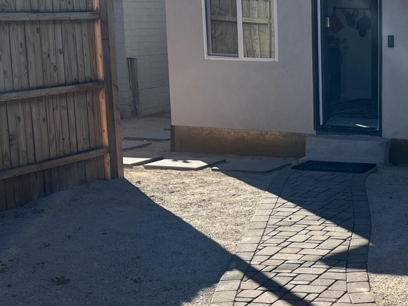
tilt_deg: -11.8
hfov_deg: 24.0
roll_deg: -1.1
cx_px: 471
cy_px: 187
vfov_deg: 19.6
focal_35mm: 75
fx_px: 884
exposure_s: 1/4115
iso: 50
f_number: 1.5
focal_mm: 5.7
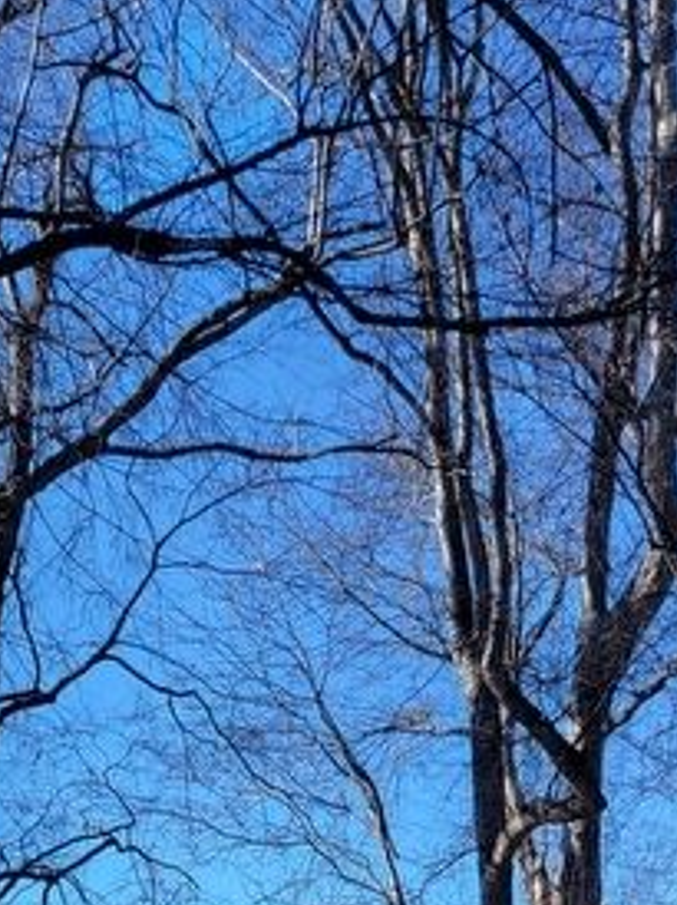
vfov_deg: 22.6
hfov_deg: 19.2
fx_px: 1985
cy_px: 1209
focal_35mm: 76
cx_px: 518
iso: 40
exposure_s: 1/825
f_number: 1.8
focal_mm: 5.4
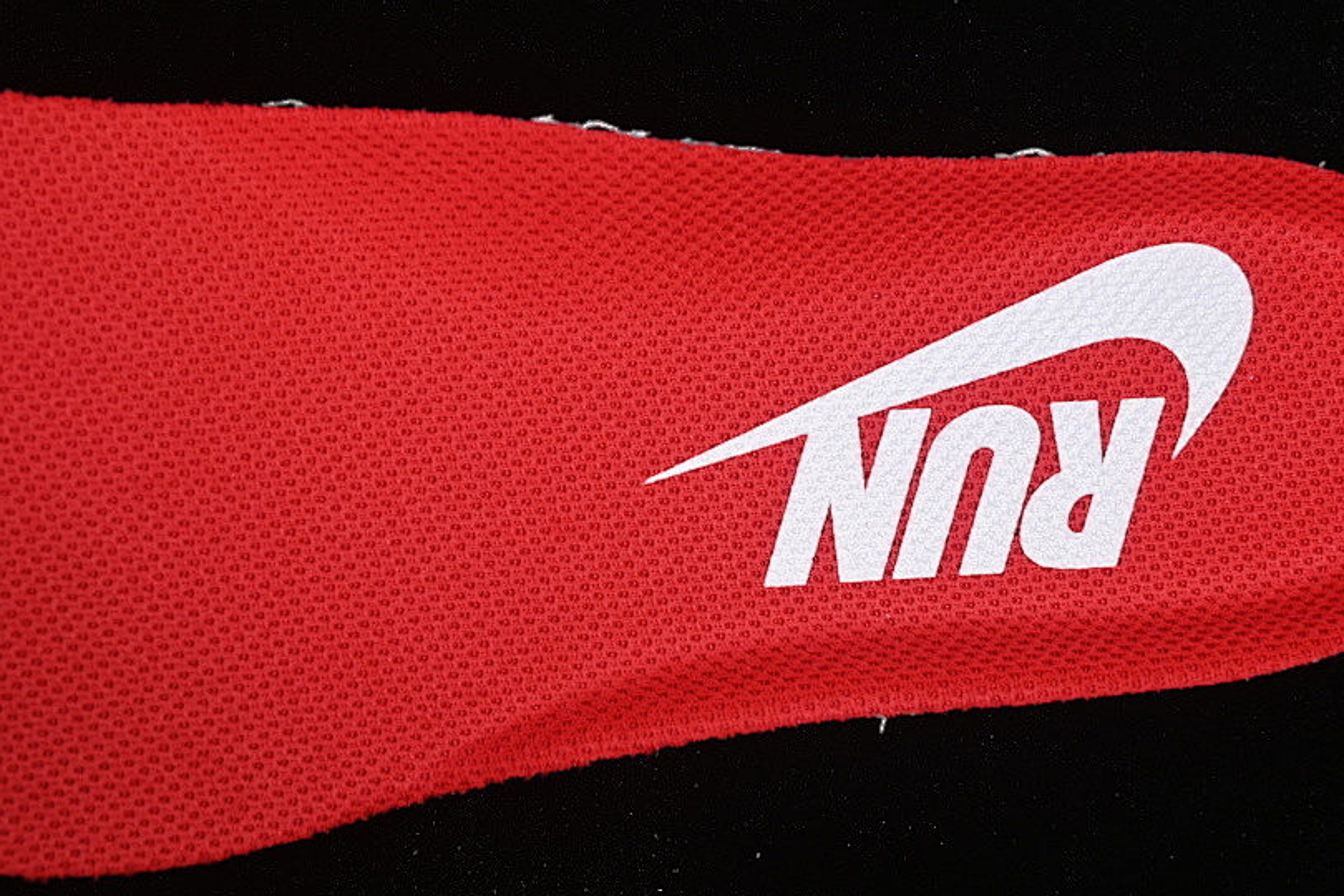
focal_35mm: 100
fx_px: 3733
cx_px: 523
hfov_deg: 20.4
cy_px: 476
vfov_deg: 13.7
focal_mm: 50
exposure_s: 1/80
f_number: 7.1
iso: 160
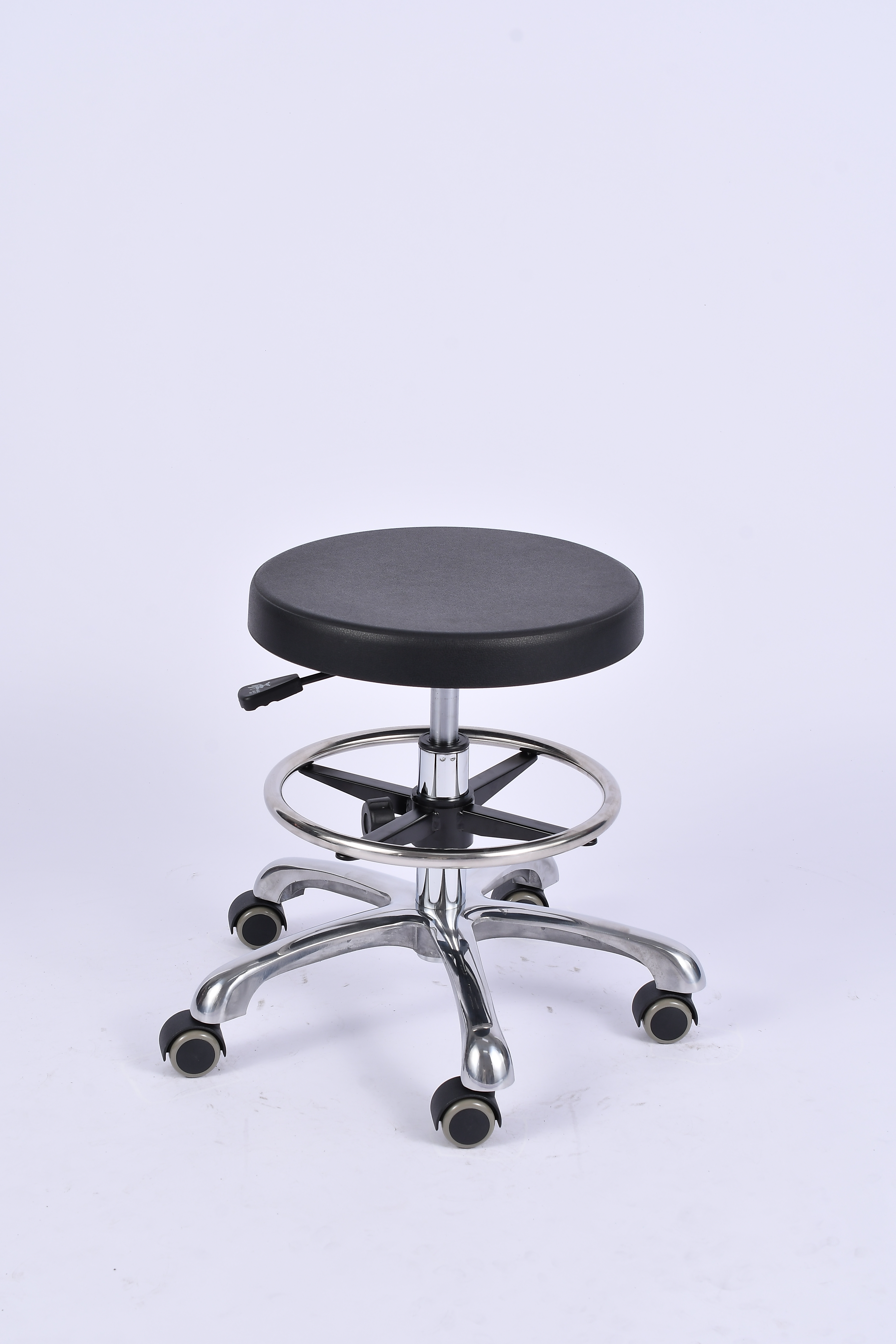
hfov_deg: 22.6
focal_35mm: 60
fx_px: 2240
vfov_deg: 33.4
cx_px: 448
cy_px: 672
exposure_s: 1/100
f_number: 11
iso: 100
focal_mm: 40
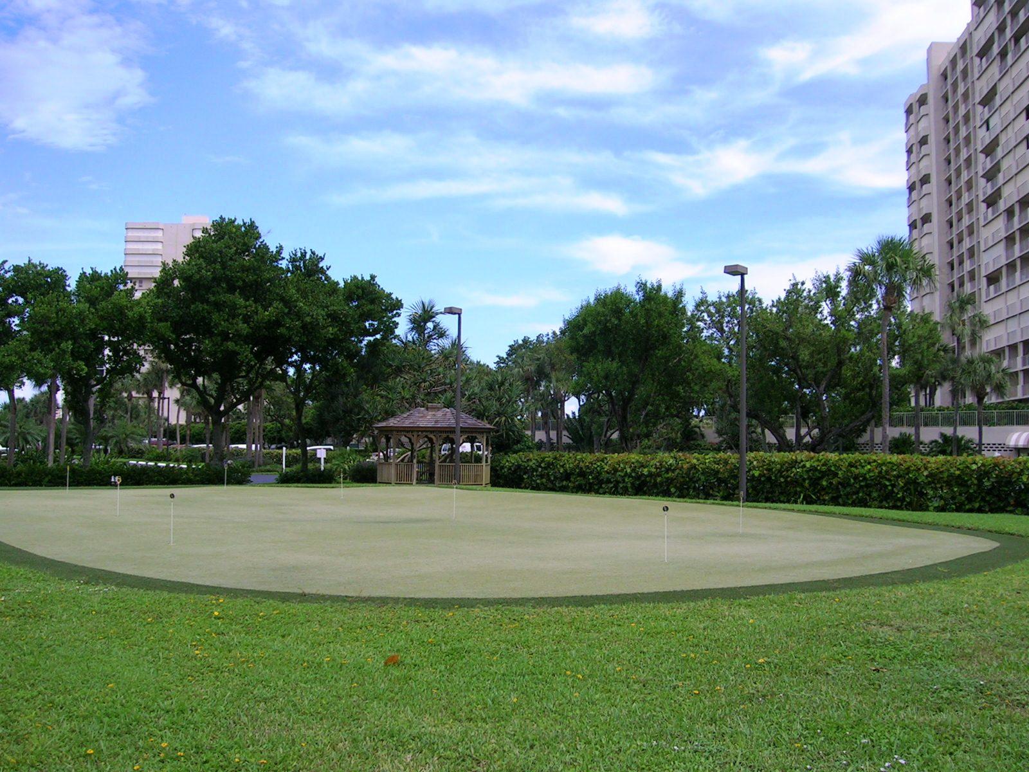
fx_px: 1040
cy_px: 386
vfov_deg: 40.7
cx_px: 514
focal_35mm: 35
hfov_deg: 52.6
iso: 50
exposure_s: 1/363
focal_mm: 5.4
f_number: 4.8
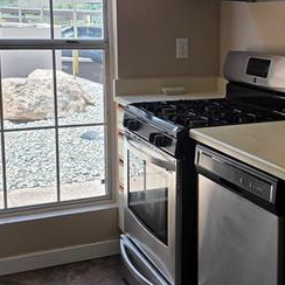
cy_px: 111
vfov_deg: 26.8
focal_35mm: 64
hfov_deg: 26.0
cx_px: 258
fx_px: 596
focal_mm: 6.3
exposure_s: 1/120
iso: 12
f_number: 1.7
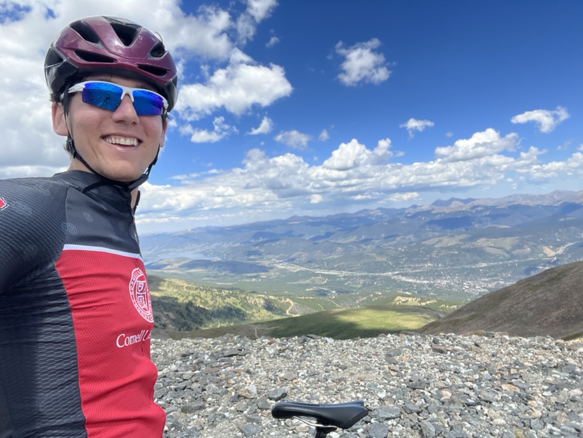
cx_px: 292
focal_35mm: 23
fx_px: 387
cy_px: 219
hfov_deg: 73.9
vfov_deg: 58.9
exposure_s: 1/885
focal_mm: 2.71
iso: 32
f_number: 2.2
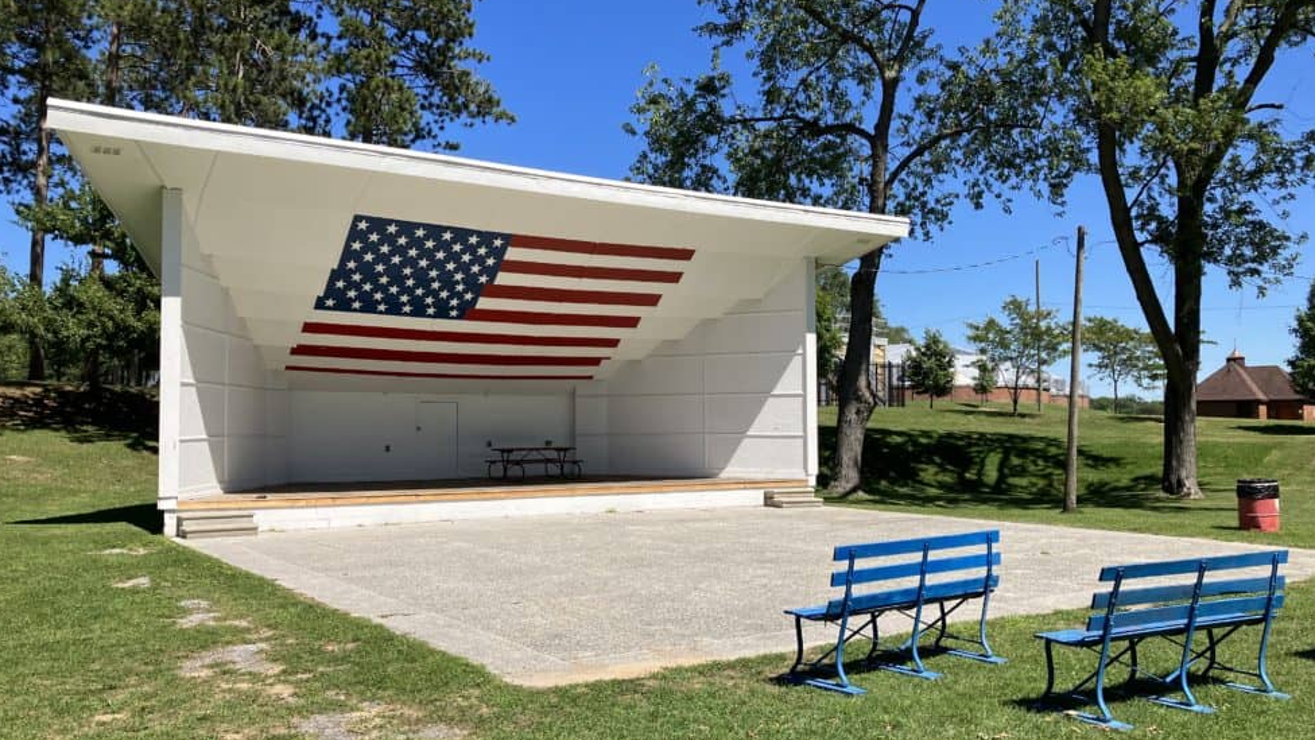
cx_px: 631
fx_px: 1116
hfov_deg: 61.0
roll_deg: +0.0
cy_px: 392
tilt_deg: +2.5
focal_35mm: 32
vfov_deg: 36.7
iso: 32
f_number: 1.8
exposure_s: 1/2088
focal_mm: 3.99
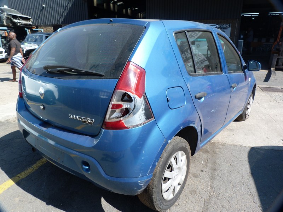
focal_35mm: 25
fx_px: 204
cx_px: 142
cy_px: 106
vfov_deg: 54.9
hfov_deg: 69.4
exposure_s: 1/250
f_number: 4
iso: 80
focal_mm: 4.5
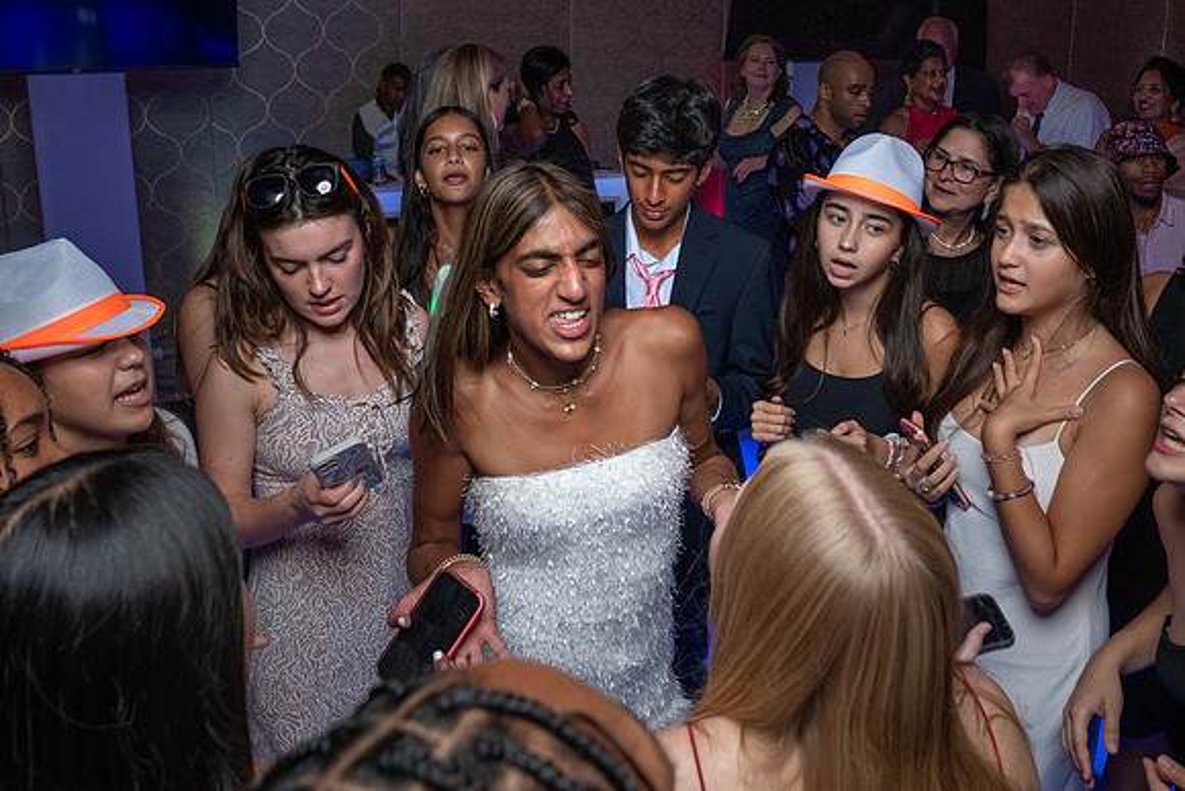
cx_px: 645
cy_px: 272
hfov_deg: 56.2
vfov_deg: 38.9
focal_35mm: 34
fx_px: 1108
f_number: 5.6
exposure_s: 1/200
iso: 2000
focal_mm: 24
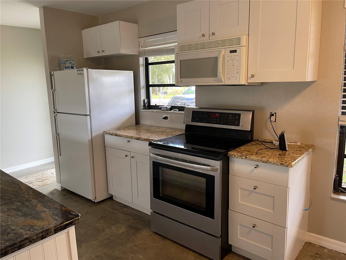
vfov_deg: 53.1
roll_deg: +1.4
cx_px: 173
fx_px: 260
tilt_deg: -9.2
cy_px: 130
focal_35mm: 26
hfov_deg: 67.3
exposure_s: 1/60
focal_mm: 5.1
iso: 80
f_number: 1.6
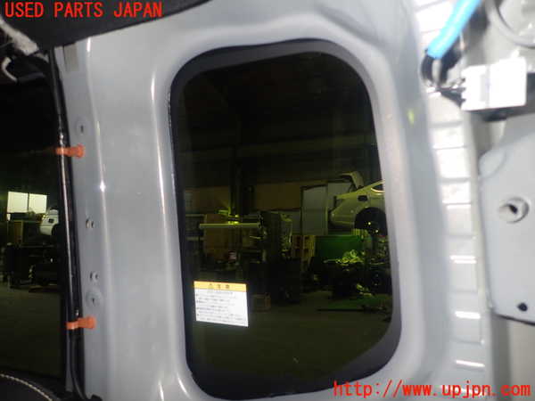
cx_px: 268
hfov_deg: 69.4
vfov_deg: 54.9
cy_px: 200
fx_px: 386
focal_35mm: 25
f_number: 2
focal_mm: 4.5
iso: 200
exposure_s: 1/30
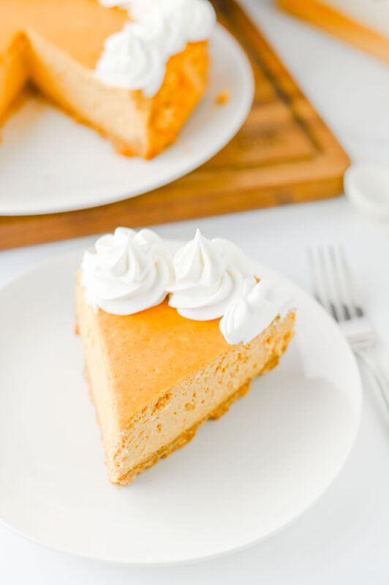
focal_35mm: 50
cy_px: 292
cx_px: 194
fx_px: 812
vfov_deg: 39.6
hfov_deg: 26.9
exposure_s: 1/200
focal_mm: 50
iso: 360
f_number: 4
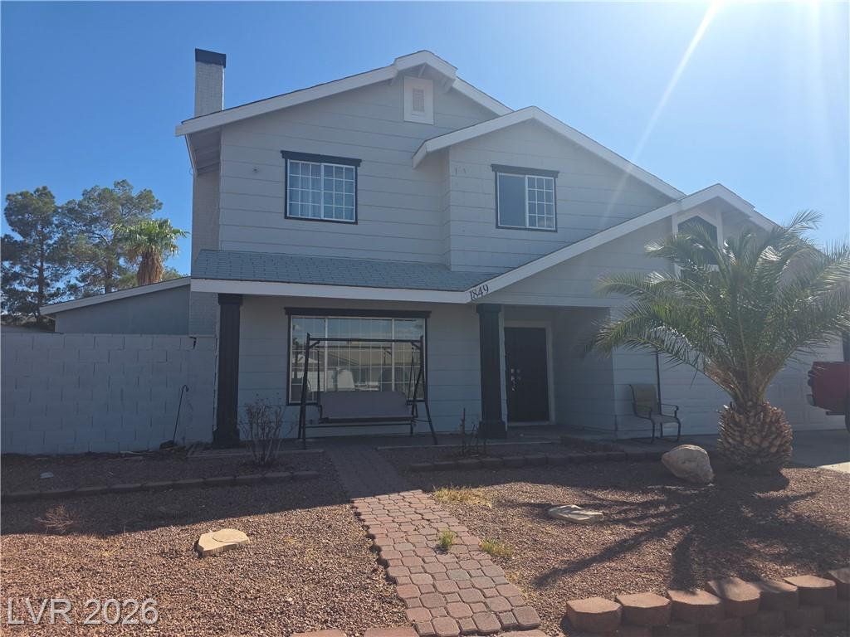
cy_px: 318
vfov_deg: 58.9
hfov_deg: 73.9
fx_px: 565
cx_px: 425
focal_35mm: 23
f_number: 1.7
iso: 12
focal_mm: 6.3
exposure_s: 1/845
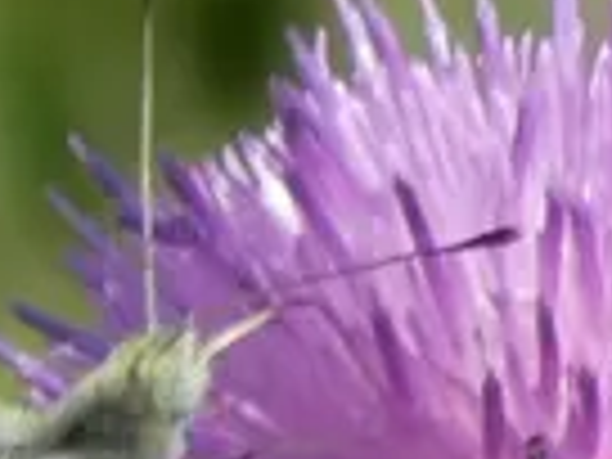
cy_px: 630
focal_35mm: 741
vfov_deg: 2.0
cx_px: 266
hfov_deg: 2.7
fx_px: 13101
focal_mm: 28.1
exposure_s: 1/250
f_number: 5.4
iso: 80
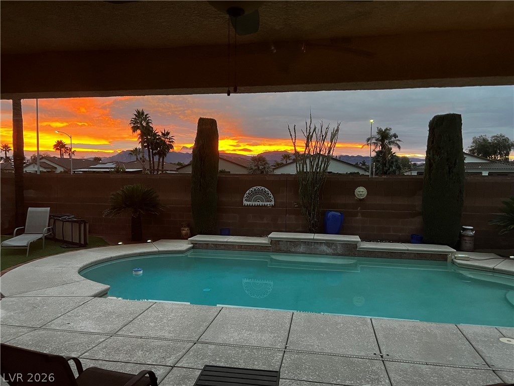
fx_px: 386
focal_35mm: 26
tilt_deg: -3.4
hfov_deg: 67.3
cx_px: 257
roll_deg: -0.7
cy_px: 193
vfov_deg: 53.1
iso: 500
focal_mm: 5.7
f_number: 1.5
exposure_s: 1/45
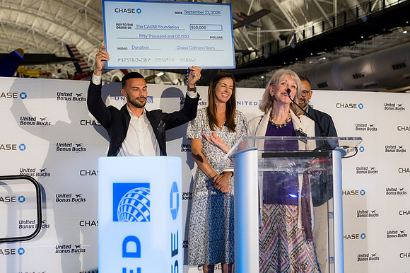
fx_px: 592
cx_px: 205
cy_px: 136
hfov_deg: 38.2
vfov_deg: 26.0
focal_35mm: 52
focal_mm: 35
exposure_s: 1/200
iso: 800
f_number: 2.8
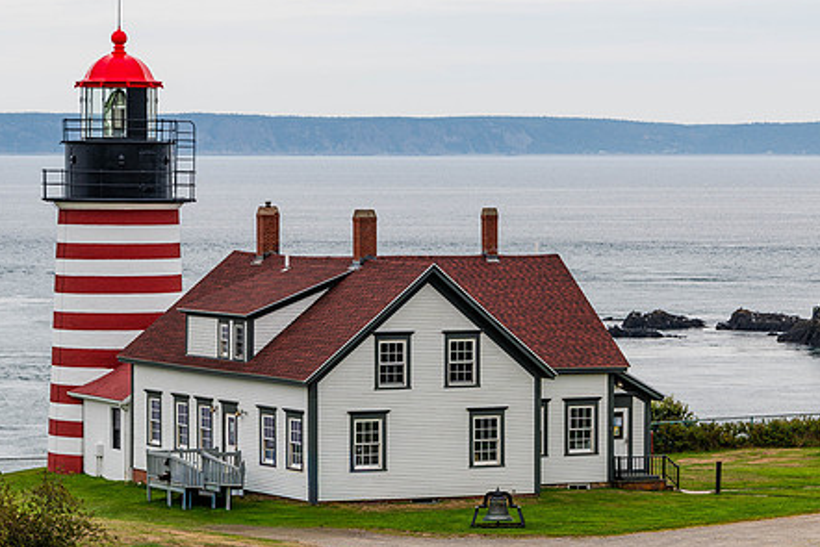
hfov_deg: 12.4
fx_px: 3759
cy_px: 305
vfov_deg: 8.3
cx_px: 455
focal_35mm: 165
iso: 72
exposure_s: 1/250
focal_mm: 122
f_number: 8
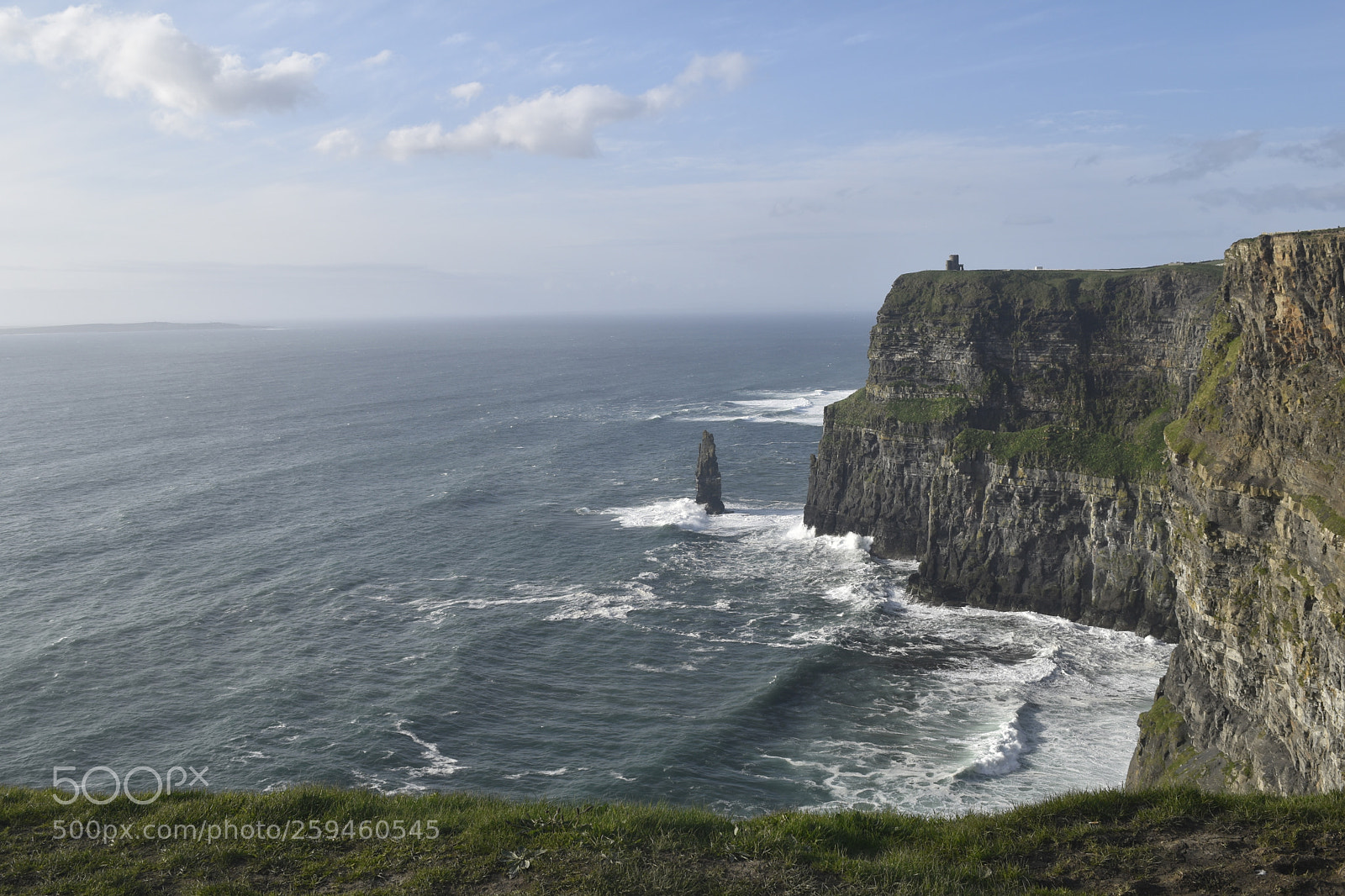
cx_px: 672
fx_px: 1289
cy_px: 448
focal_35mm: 34
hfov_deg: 55.1
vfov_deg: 38.3
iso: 100
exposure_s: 1/200
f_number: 10
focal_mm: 23
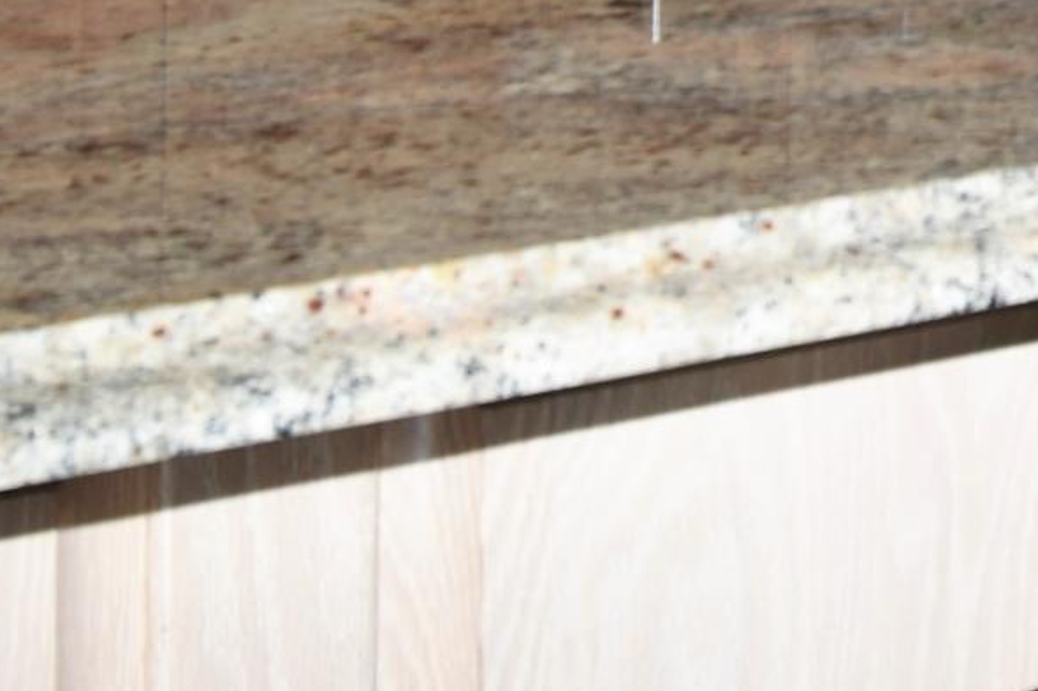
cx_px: 1839
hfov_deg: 14.8
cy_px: -932
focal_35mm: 122
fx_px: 3516
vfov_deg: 9.9
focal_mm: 16
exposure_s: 1/60
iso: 100
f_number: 5.3
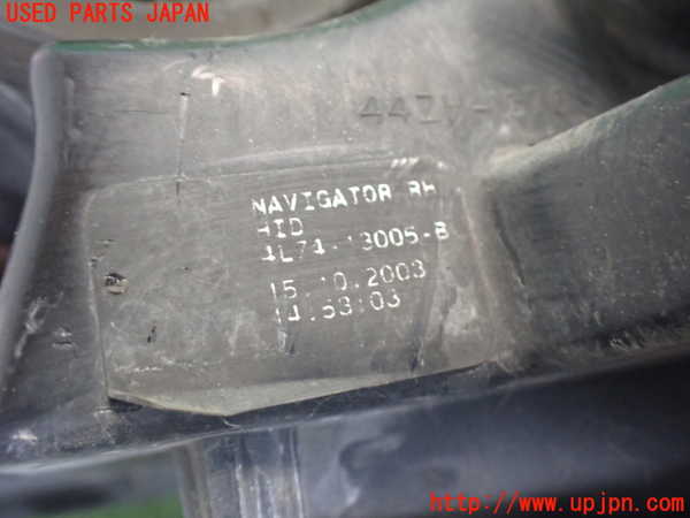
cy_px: 259
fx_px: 598
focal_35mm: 30
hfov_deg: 60.0
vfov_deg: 46.8
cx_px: 345
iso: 800
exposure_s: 1/30
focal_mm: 5.4
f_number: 2.3
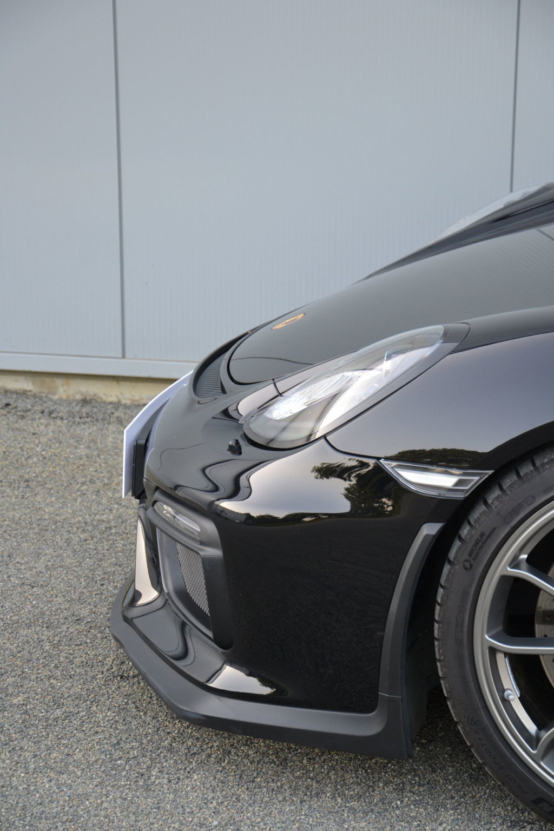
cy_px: 416
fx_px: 2424
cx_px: 277
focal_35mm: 105
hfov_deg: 13.0
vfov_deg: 19.5
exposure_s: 1/80
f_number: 5.3
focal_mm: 70
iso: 400
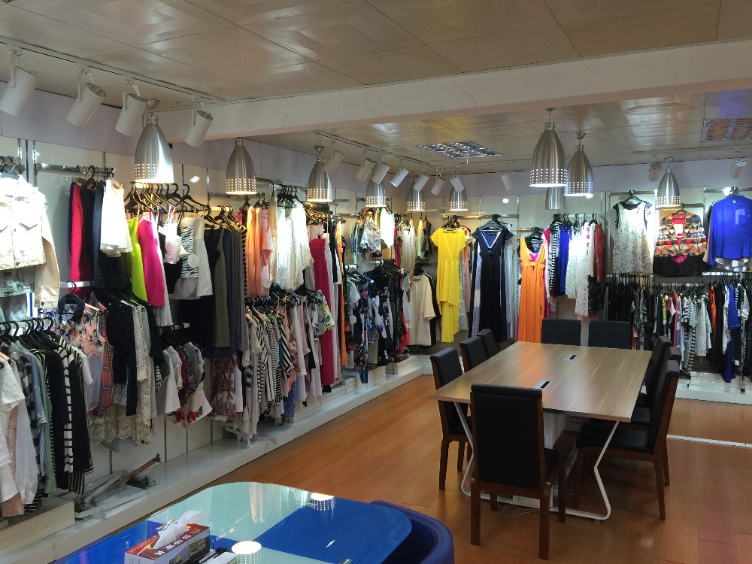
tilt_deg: -2.4
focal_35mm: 29
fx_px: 630
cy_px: 282
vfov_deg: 48.2
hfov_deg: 61.7
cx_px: 376
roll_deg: -0.5
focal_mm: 4.15
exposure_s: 1/30
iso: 40
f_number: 2.2
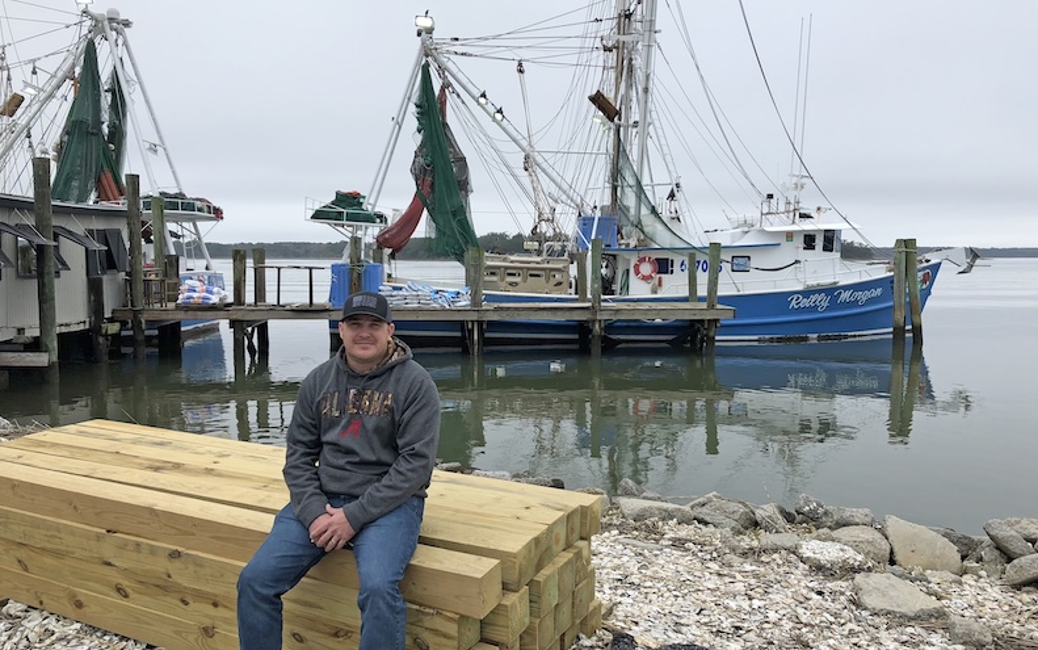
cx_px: 521
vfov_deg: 41.9
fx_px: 849
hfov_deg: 62.9
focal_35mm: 30
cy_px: 328
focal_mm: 3.99
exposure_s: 1/475
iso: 20
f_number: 1.8
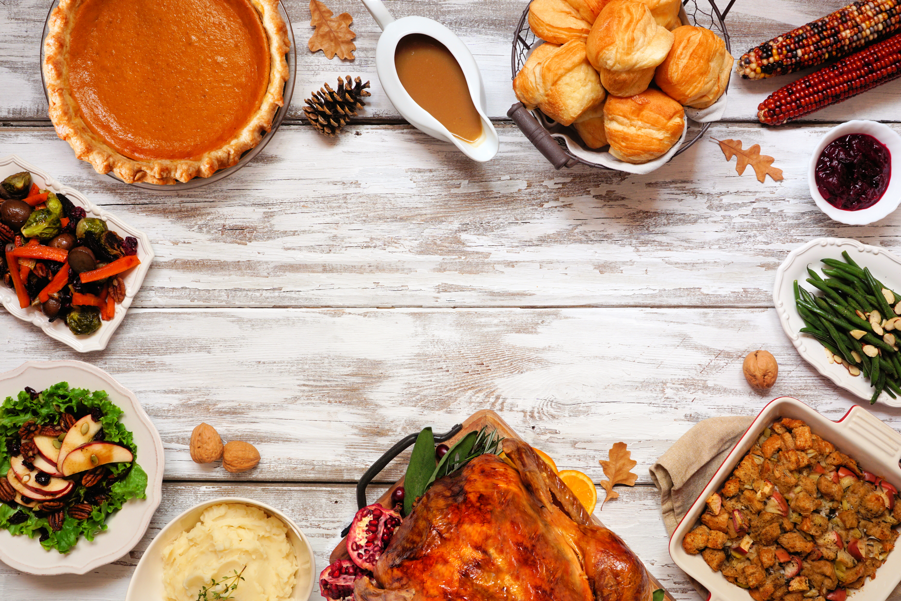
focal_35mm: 33
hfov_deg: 57.2
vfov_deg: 40.0
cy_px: 300
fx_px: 826
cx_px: 450
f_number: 14
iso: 100
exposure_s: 8
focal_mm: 22
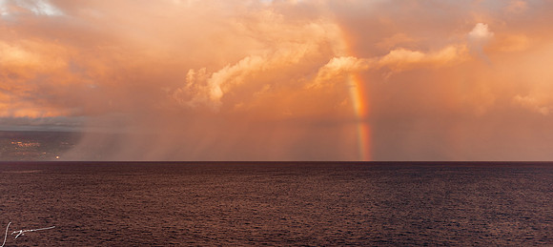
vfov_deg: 27.1
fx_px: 508
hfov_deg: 57.1
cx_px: 272
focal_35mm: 36
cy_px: 83
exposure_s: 1/250
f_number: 2.8
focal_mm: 32
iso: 320
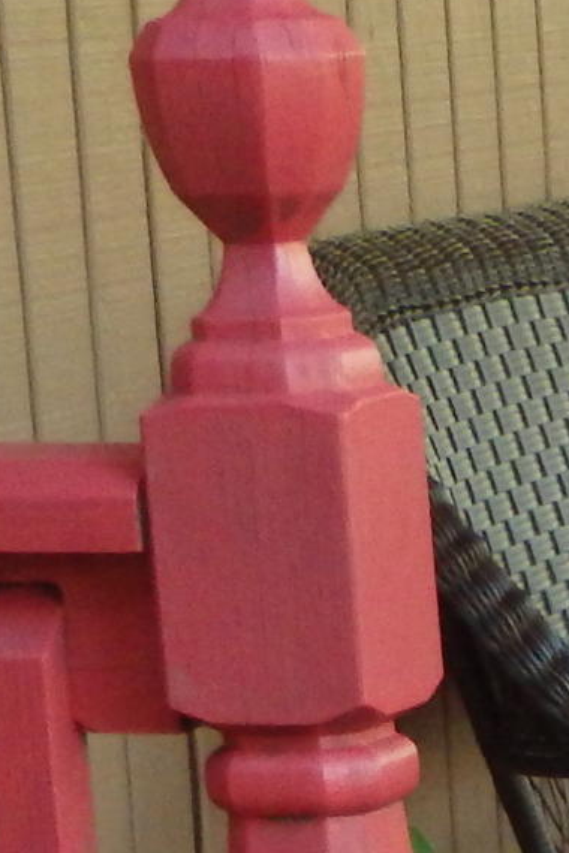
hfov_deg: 5.8
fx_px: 5192
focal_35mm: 219
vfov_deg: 9.1
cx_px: 1821
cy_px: 1327
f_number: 4.7
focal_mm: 7.3
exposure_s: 1/40
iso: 400
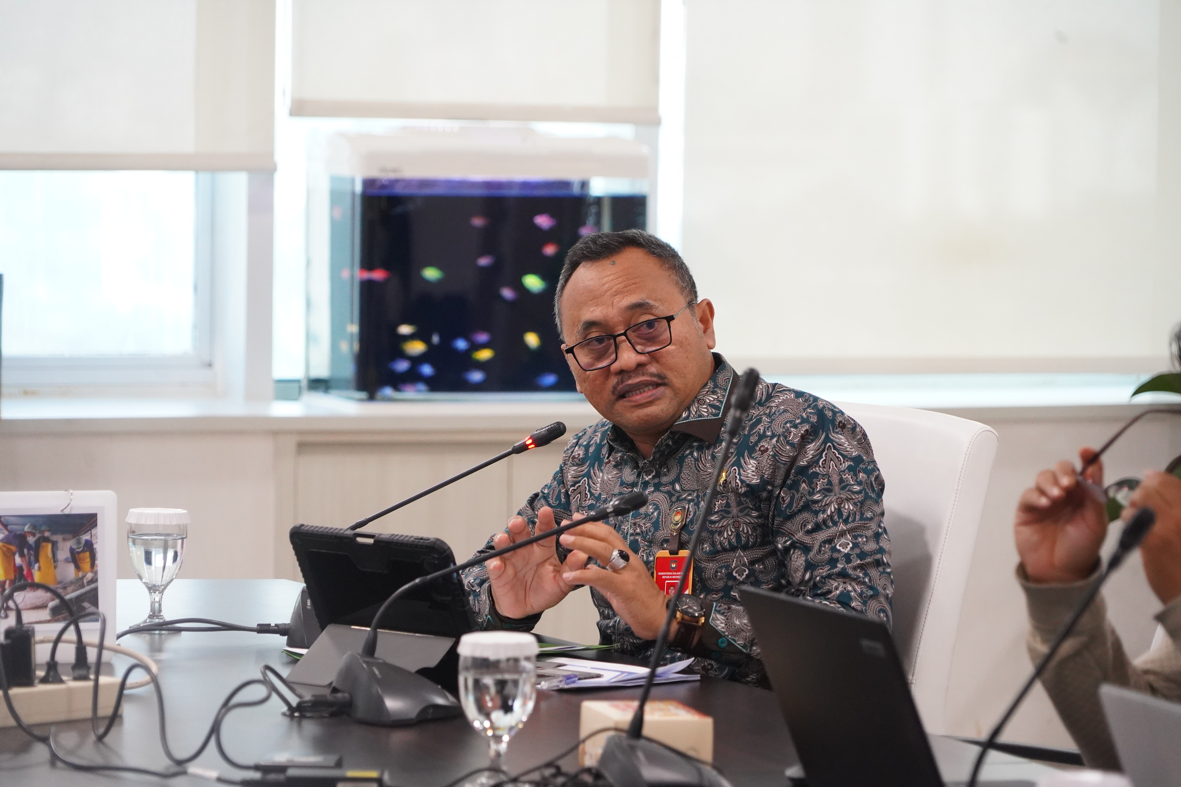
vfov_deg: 8.0
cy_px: 394
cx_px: 590
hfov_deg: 11.9
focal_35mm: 172
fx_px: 5642
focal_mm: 172
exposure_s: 1/160
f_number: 6.3
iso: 6400
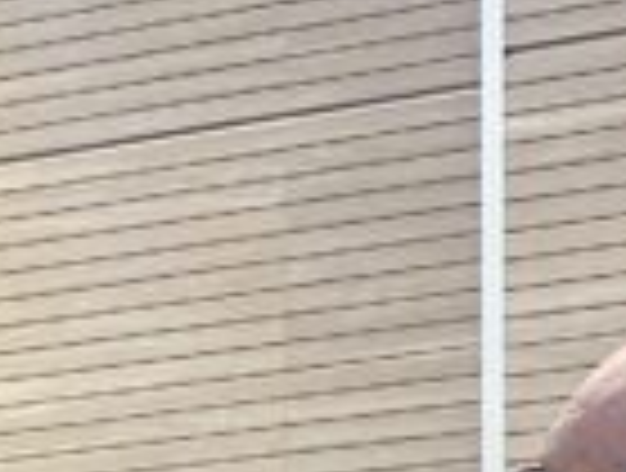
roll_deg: -0.2
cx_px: -171
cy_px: 1146
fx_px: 6926
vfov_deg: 3.8
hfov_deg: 5.1
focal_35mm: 382
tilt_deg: +2.9
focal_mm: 6
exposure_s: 1/50
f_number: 2
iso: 200
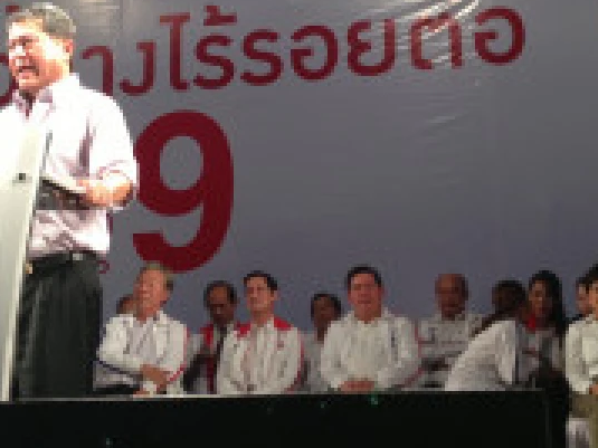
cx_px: 294
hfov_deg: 26.3
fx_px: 1278
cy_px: 79
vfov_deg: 19.7
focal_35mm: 74
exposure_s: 1/120
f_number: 2.4
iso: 100
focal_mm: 4.13
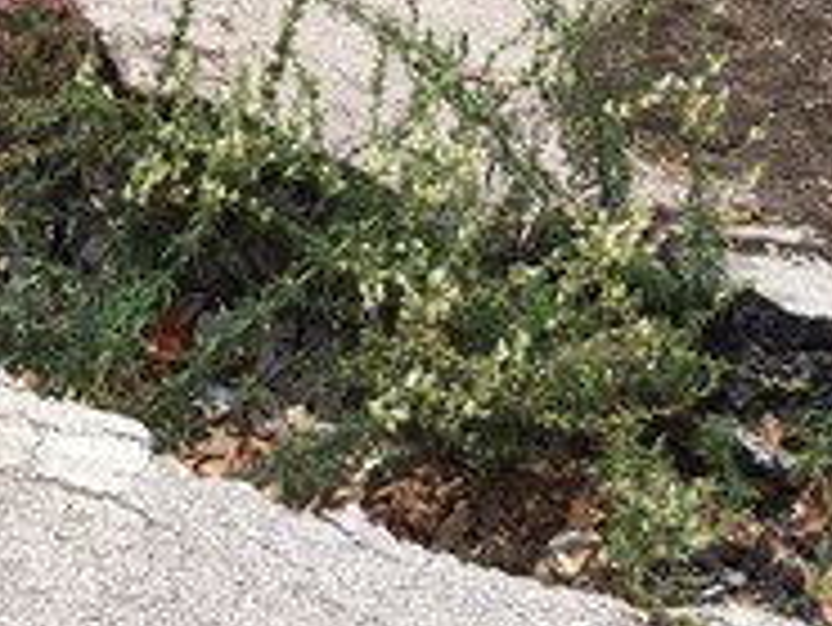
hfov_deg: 19.9
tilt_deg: -24.2
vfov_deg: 14.9
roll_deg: +1.4
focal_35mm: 94
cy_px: -230
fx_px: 2261
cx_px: -99
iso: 25
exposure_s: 1/1709
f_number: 2.2
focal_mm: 4.15
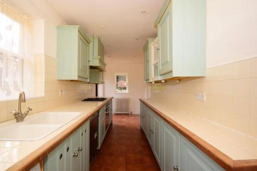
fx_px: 125
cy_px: 86
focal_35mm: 18
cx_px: 123
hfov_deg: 91.5
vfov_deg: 68.8
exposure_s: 1/40
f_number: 7.1
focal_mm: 11
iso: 100
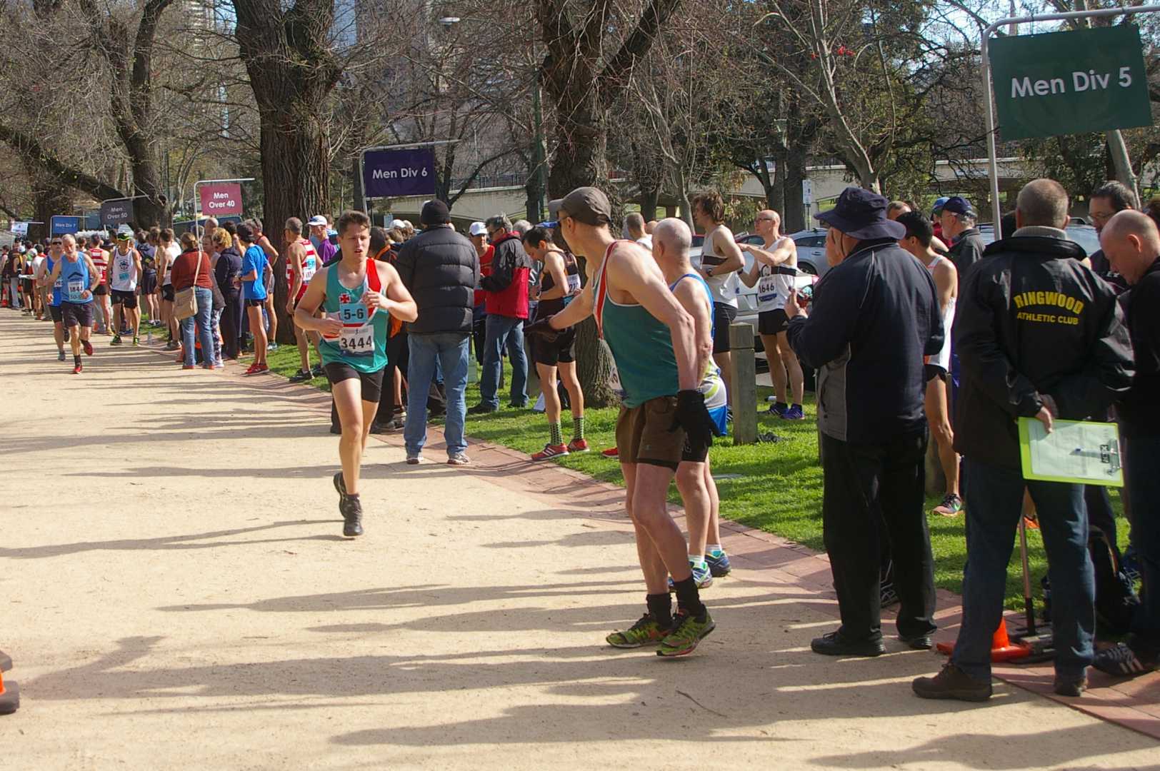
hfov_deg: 38.9
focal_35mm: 51
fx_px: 1642
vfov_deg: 26.4
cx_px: 580
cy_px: 386
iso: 200
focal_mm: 34
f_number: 8
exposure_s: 1/250
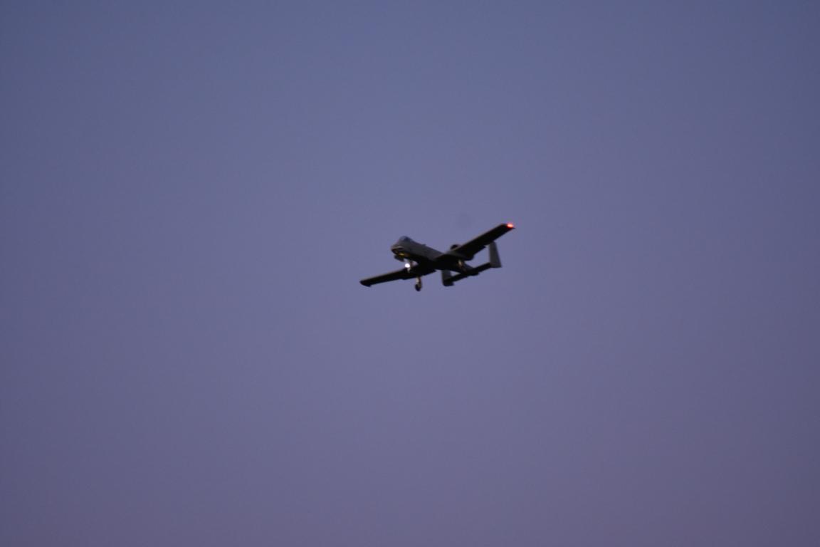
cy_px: 274
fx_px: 7174
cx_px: 410
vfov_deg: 4.4
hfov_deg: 6.5
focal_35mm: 315
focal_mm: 210
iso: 1600
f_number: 5.6
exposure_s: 1/100
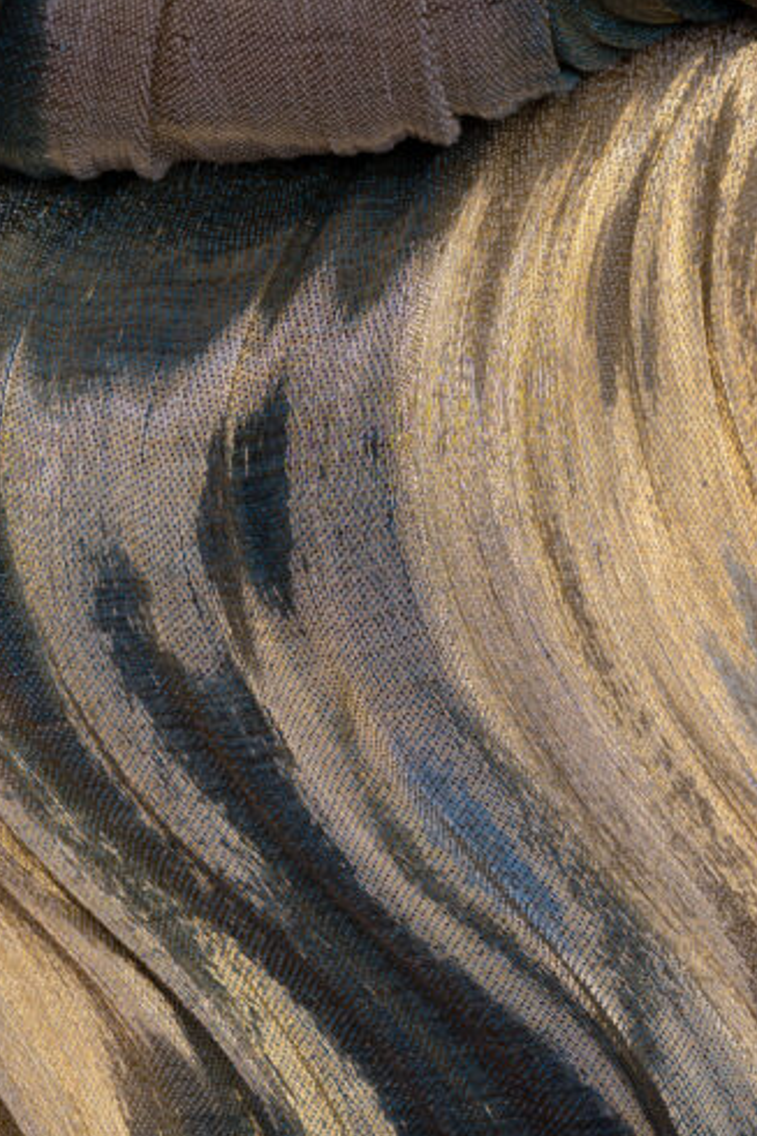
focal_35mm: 214
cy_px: 296
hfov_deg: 6.4
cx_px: 277
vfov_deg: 9.6
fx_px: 6754
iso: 250
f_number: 5
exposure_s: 1/80
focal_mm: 105
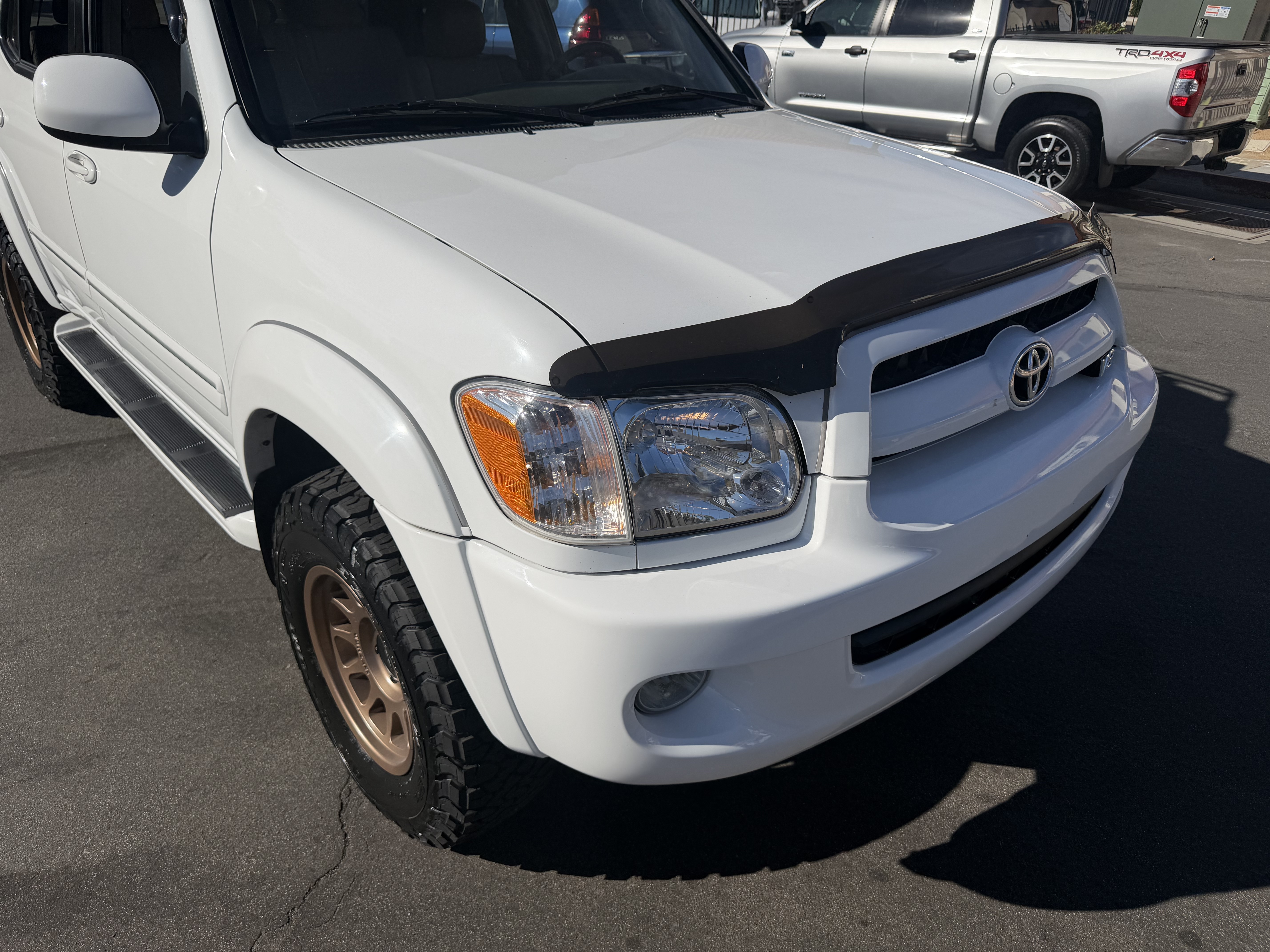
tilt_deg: -29.4
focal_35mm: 24
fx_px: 881
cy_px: 476
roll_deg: -2.7
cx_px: 635
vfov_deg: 56.8
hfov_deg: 71.6
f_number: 1.78
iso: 80
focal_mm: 6.76
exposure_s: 1/11905
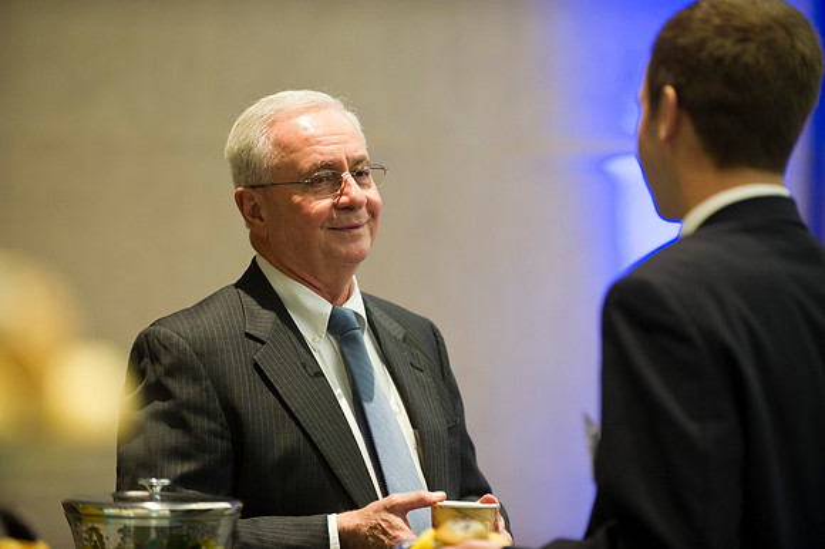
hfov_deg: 12.1
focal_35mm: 170
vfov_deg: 8.1
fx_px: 3893
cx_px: 412
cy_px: 274
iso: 2500
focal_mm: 170
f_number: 2.8
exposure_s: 1/40
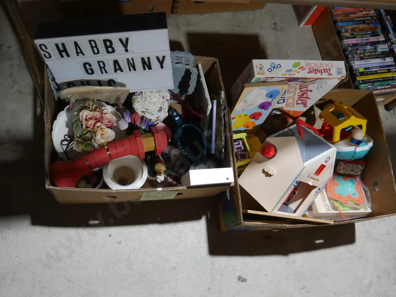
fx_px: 366
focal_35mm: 32
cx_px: 198
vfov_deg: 44.2
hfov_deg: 56.8
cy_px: 148
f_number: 3.6
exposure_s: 1/60
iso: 400
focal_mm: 16
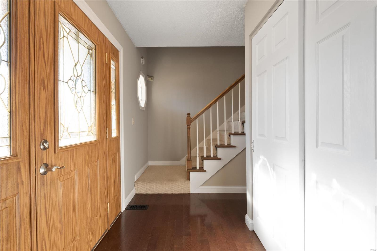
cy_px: 126
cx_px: 188
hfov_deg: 96.7
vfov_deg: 73.7
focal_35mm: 16
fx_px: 168
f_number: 10
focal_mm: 8
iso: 400
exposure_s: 1/10
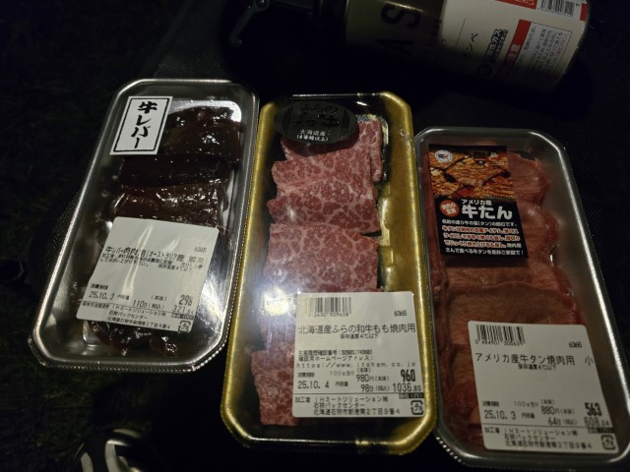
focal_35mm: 23
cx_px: 315
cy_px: 236
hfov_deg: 73.9
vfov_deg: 58.9
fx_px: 419
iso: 1600
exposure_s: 1/50
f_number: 1.7
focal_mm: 6.3
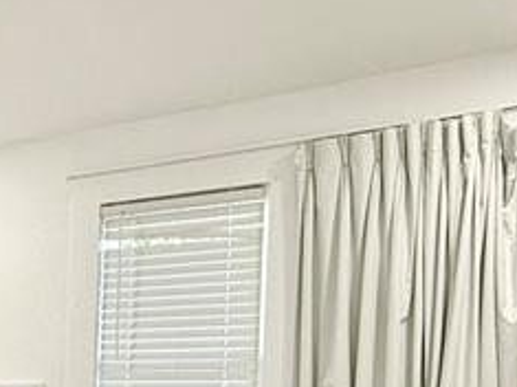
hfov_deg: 29.2
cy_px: 449
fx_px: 911
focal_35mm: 61
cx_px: -22
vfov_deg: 22.4
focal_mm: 2.22
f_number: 2.2
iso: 125
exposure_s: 1/120
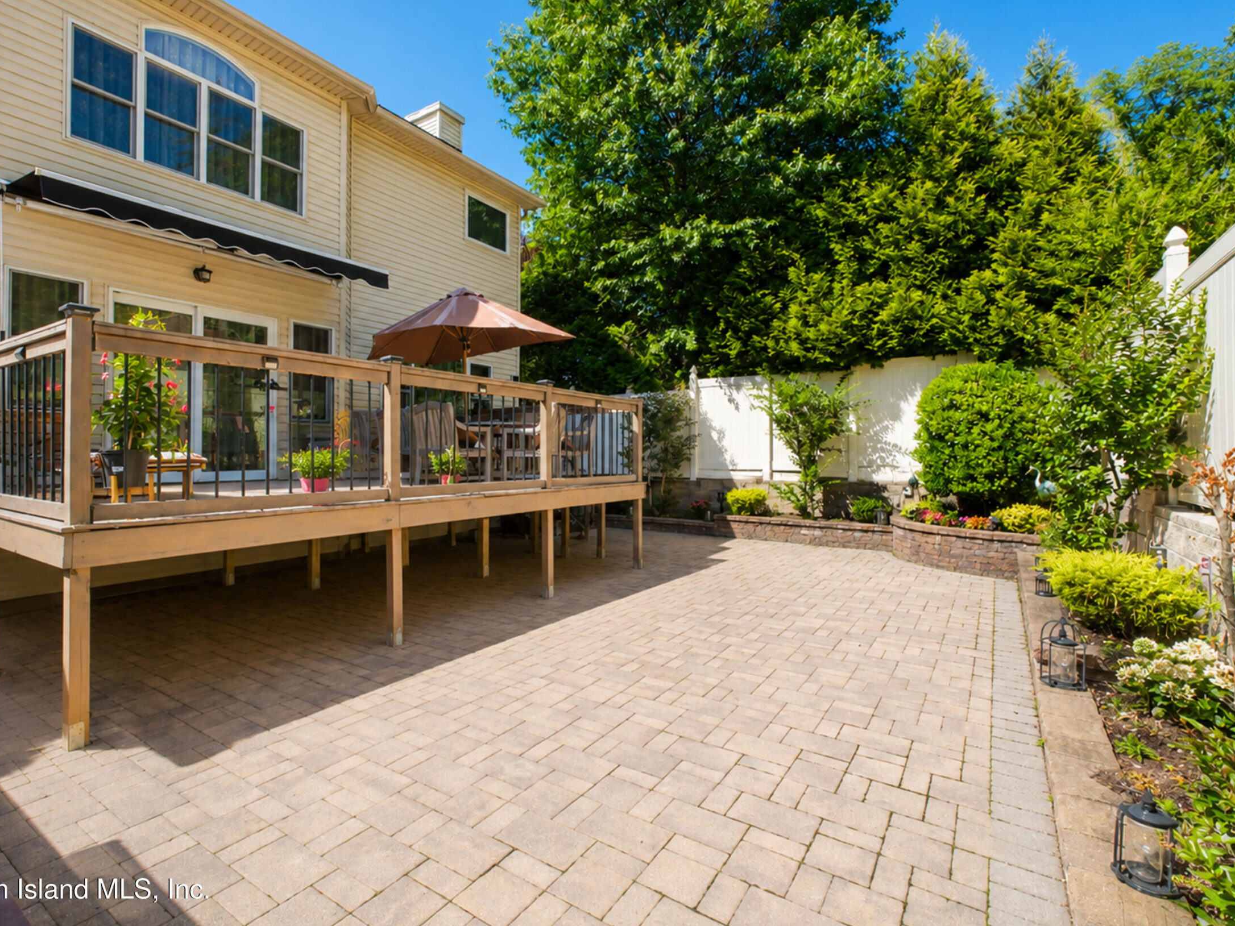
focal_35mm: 17
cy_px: 448
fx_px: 607
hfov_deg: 90.8
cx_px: 568
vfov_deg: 74.7
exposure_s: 1/400
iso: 320
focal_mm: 10
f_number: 7.1
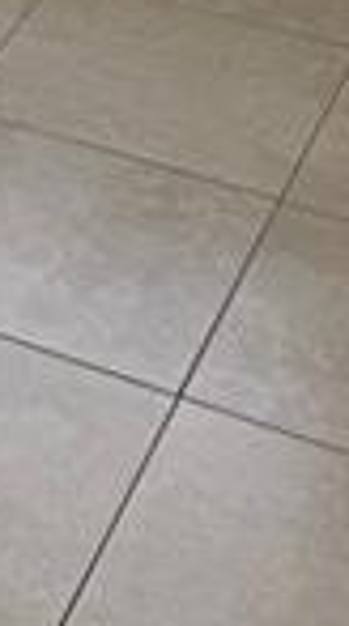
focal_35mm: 137
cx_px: -502
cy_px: -805
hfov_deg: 8.1
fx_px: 2268
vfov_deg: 12.7
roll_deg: +1.2
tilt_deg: -8.7
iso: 80
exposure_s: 1/204
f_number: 1.78
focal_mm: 6.76
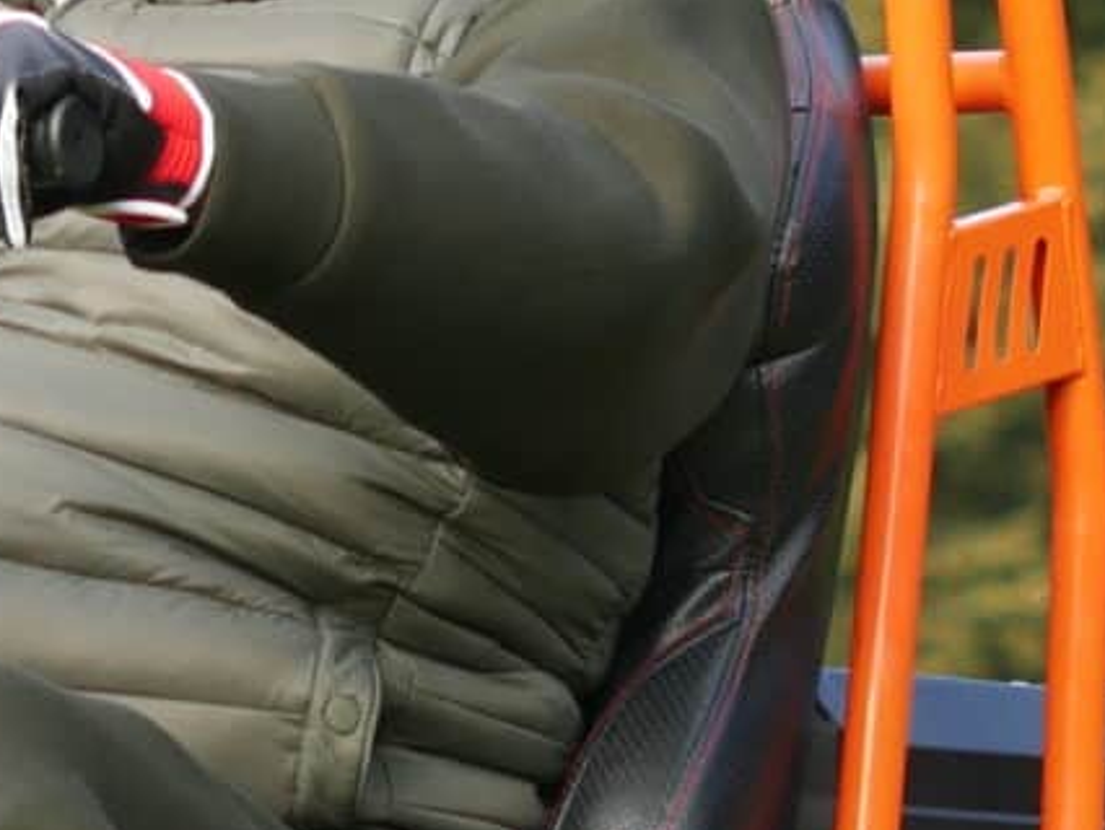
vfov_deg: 2.7
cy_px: 1076
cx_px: -163
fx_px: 17279
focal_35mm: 541
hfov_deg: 3.7
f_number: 2.5
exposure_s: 1/320
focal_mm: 45
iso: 200
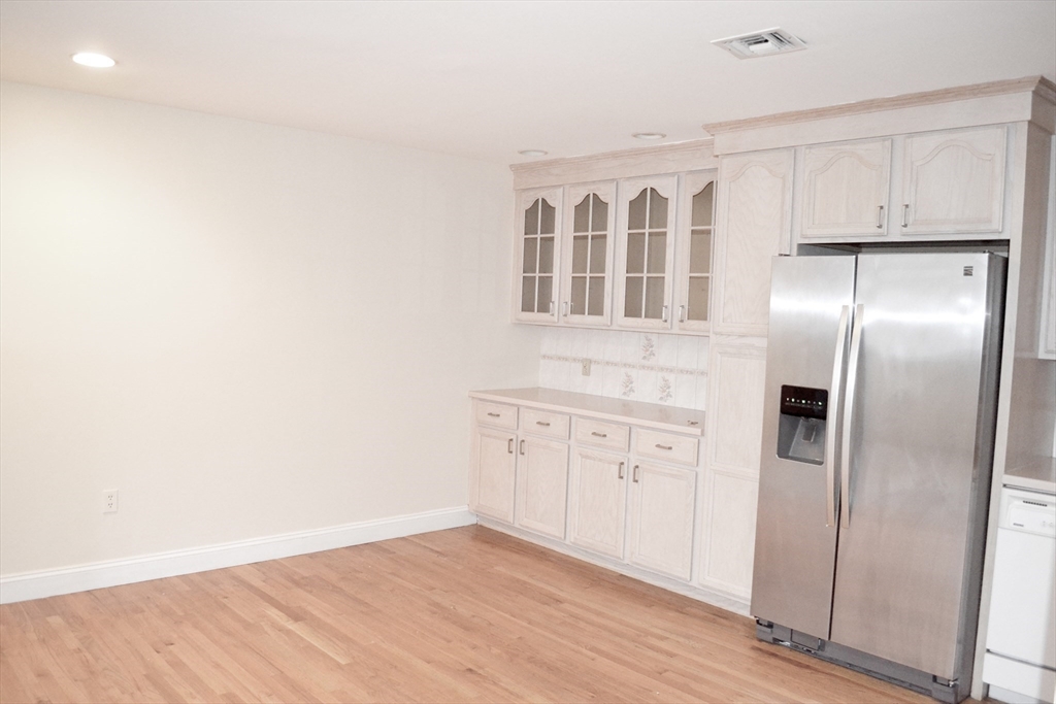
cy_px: 352
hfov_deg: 67.4
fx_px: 792
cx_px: 528
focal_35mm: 27
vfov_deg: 47.9
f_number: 3.5
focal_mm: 18
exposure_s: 1/60
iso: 2200
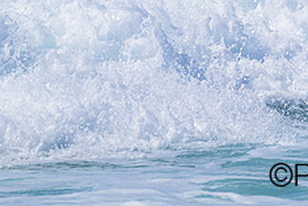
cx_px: 353
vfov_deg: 1.1
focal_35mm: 1291
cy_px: -55
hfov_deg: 1.6
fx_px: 11052
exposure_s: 1/2000
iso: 800
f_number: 11
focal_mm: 500
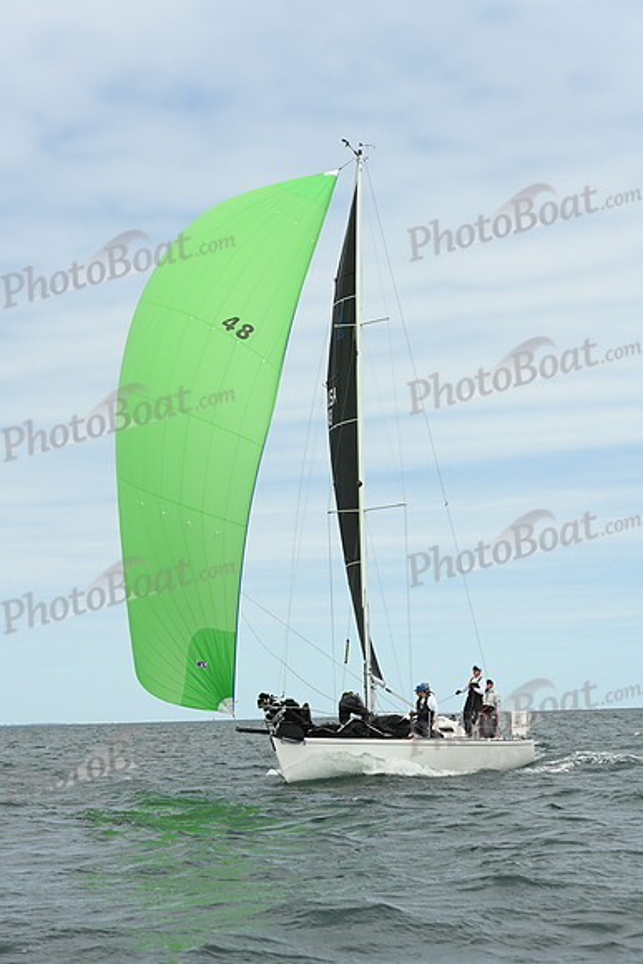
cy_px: 482
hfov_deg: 14.4
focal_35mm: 95
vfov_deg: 21.5
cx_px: 322
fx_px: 2543
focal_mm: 95
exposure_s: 1/1000
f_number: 8
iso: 320
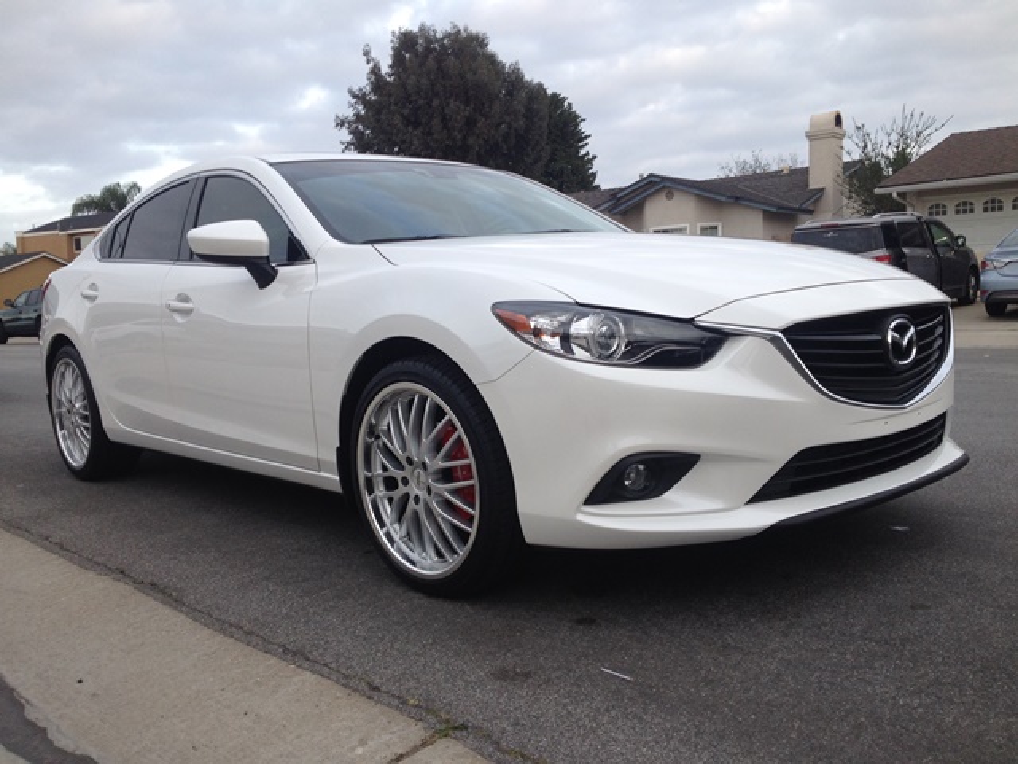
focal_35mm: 35
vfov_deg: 40.7
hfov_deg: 52.6
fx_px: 1029
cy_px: 382
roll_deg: +2.0
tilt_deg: -8.5
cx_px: 509
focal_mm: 4.28
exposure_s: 1/148
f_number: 2.4
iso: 50
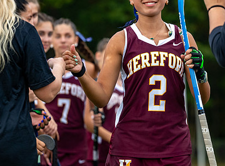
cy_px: 78
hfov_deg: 8.1
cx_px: 140
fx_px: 1597
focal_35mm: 247
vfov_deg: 6.0
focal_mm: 120
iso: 1250
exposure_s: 1/1000
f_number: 2.8
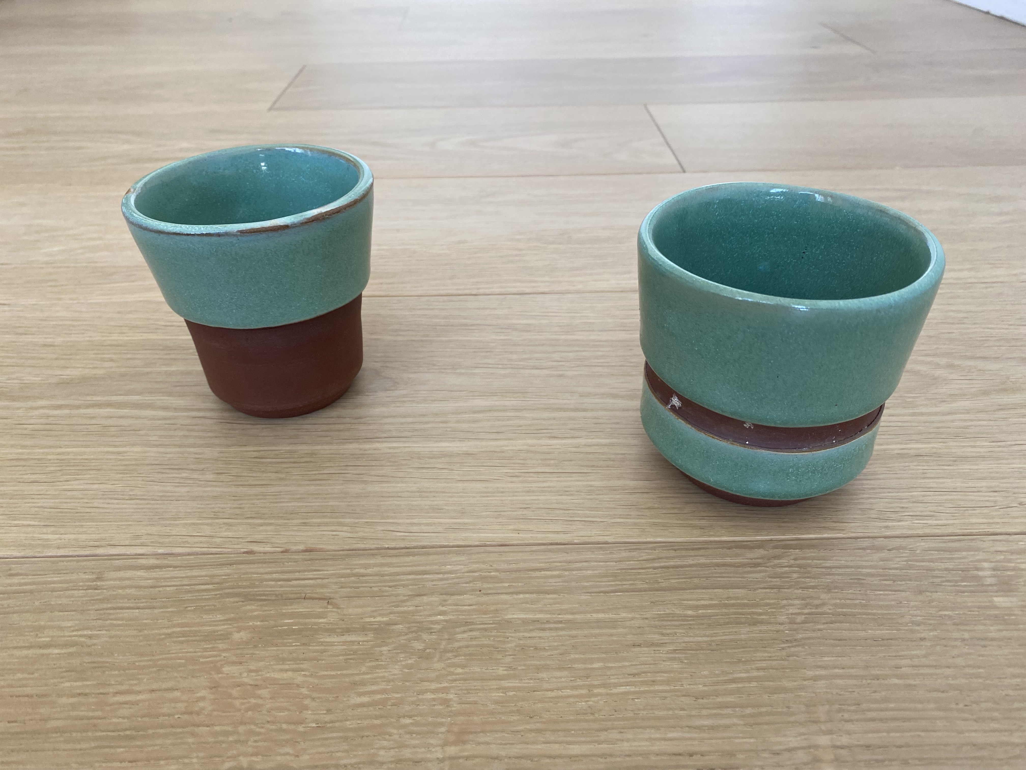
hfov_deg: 67.3
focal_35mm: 26
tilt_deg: -35.3
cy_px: 385
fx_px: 771
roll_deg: +0.2
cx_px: 513
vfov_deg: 53.1
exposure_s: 1/121
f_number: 1.8
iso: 100
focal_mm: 4.25
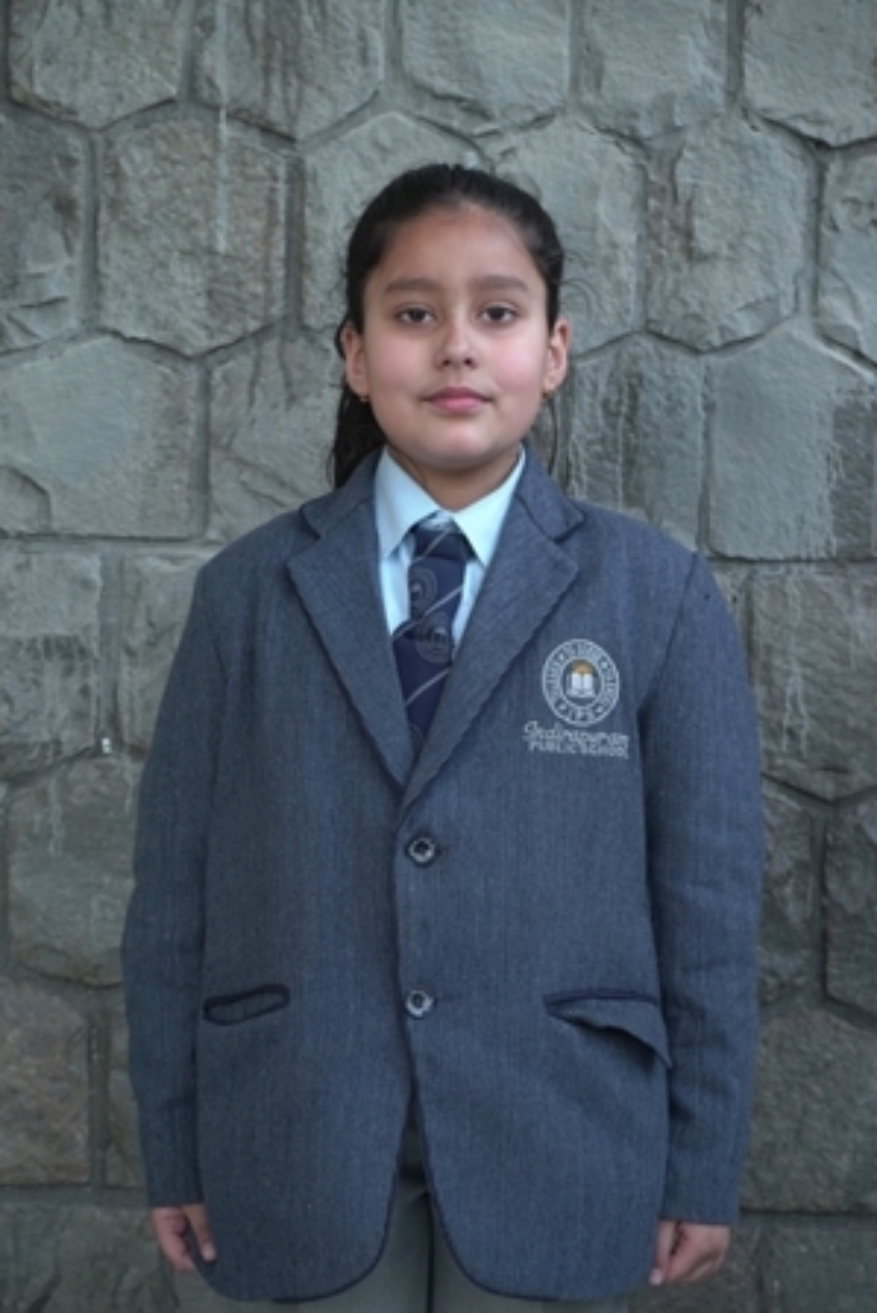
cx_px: 438
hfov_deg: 19.5
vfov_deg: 28.8
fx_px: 2556
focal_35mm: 70
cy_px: 656
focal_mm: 70
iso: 400
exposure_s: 1/125
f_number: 7.1
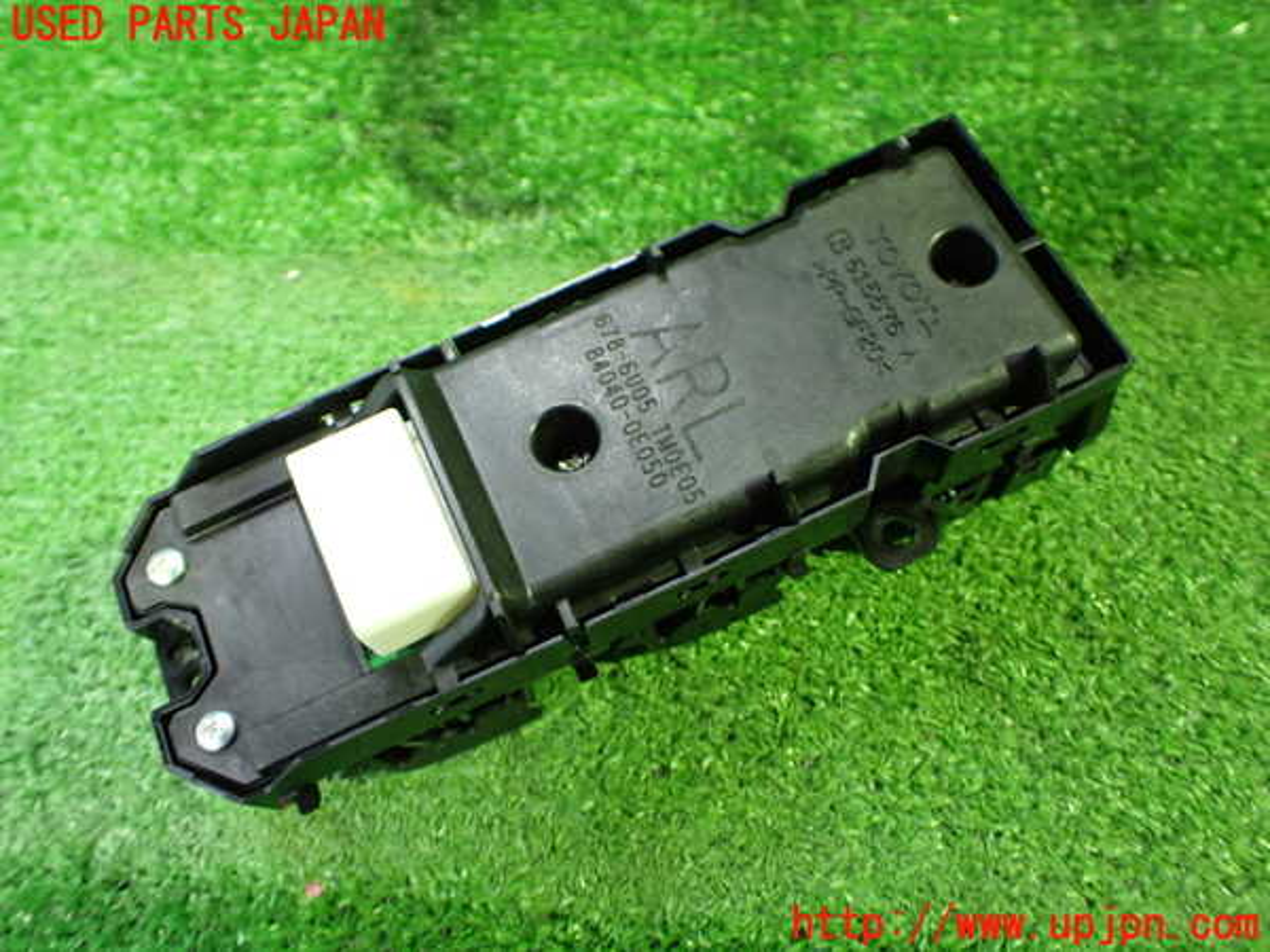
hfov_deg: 60.0
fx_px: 1101
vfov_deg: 46.8
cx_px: 635
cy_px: 476
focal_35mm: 30
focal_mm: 5.4
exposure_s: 1/30
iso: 800
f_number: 2.3
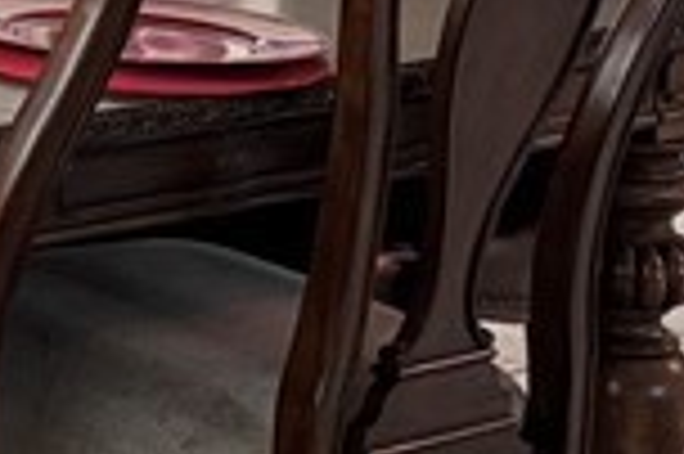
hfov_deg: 10.6
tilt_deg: -4.2
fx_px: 3189
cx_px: -922
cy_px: -333
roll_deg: -2.4
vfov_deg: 7.9
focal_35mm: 168
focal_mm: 6.76
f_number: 1.78
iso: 320
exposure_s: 1/60
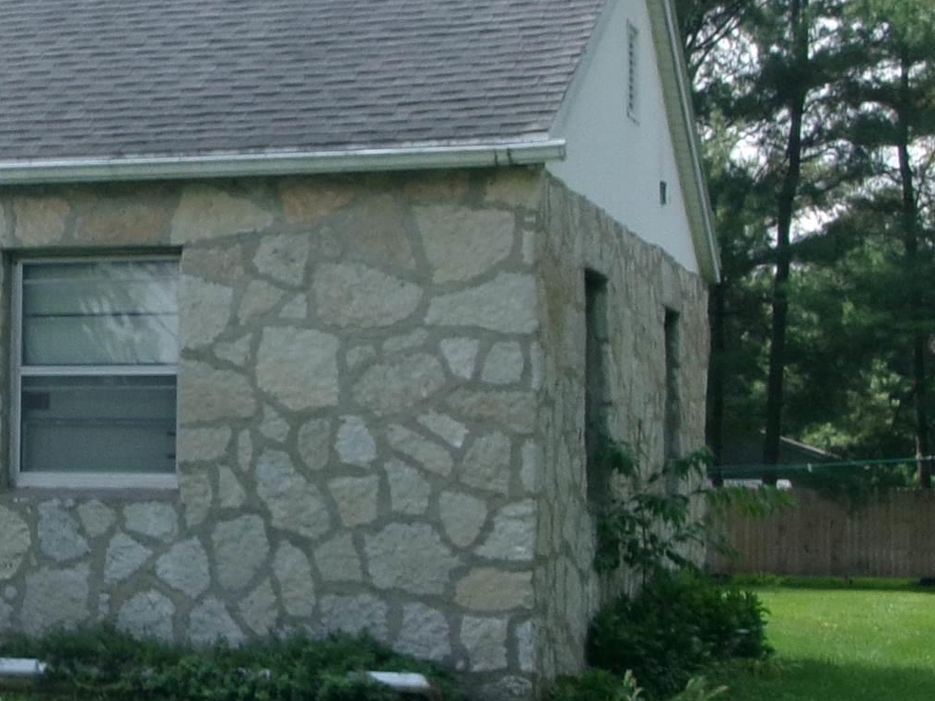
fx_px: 2944
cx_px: -316
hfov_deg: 16.9
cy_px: 392
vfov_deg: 13.6
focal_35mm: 109
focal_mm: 6.4
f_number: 11.8
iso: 100
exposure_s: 1/58
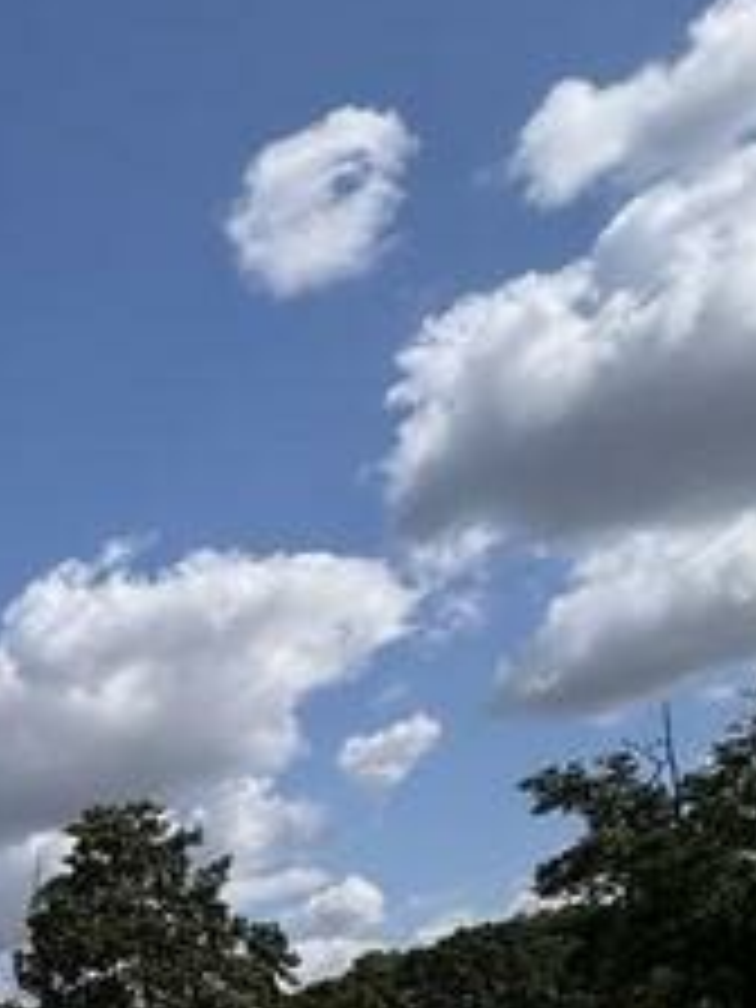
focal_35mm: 56
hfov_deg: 19.3
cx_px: -626
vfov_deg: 30.4
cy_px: 1134
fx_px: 1631
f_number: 2.2
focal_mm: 2.22
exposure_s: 1/4630
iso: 50
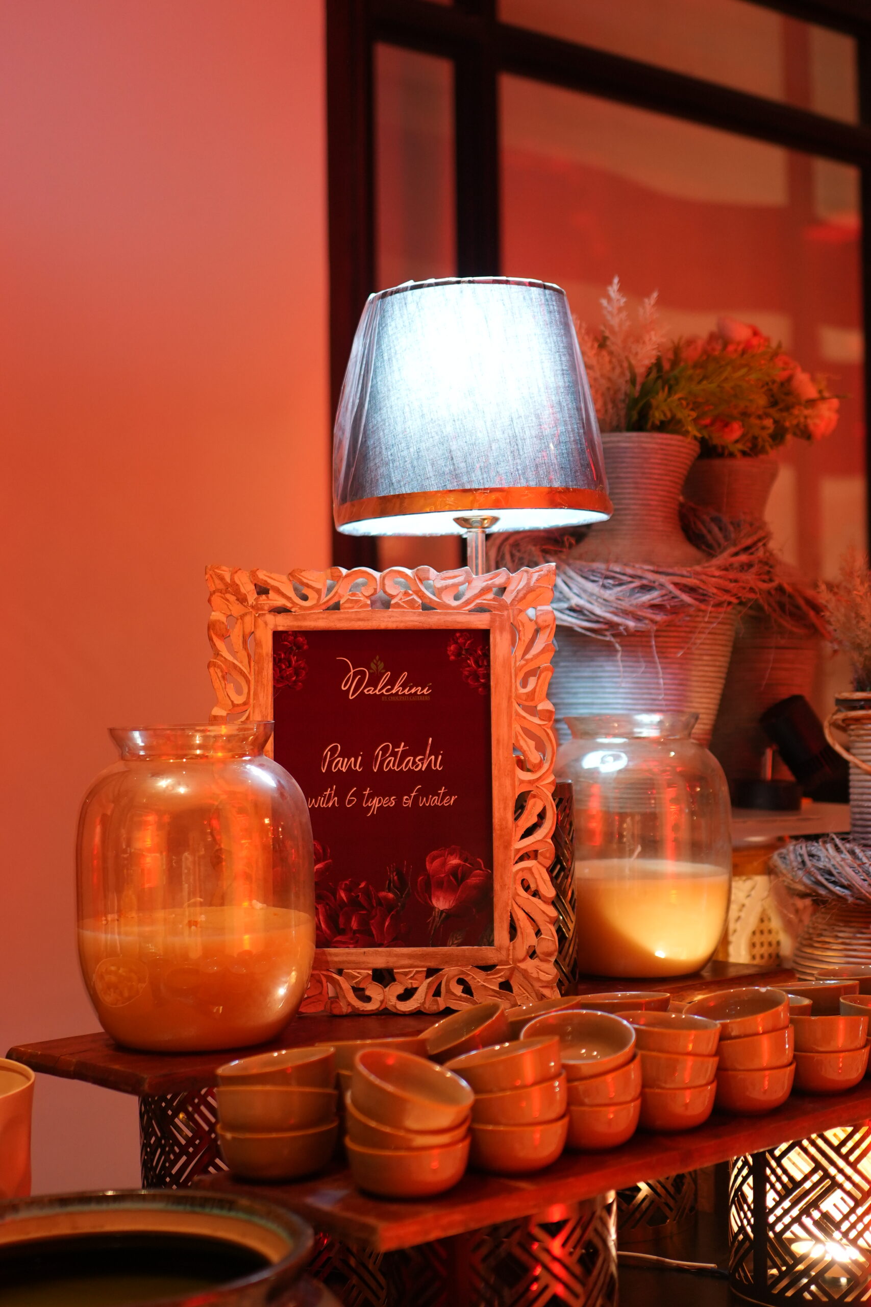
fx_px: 1887
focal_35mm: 52
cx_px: 436
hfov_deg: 26.0
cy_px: 654
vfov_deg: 38.2
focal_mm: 35
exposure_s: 1/100
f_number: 1.8
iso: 800
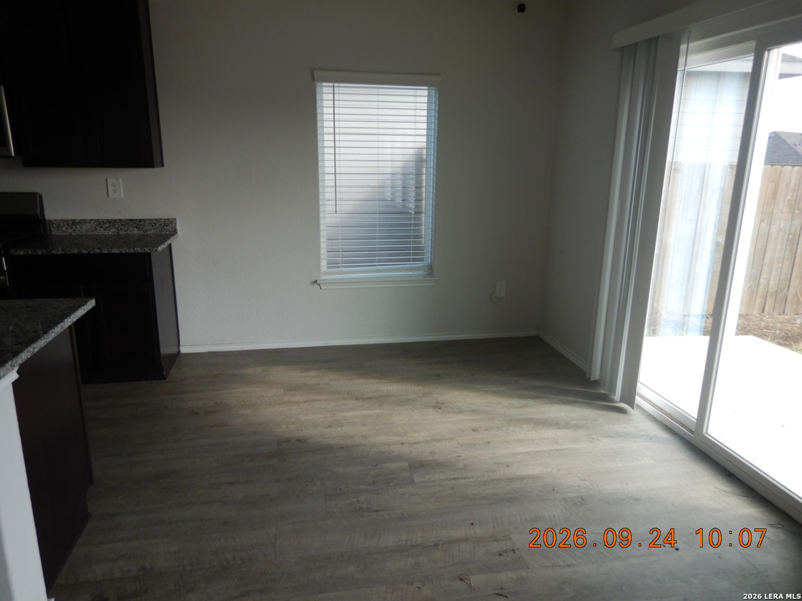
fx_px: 556
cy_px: 300
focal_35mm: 24
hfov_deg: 71.6
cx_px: 401
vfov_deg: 56.8
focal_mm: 4.3
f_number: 2.8
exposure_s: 1/160
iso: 125
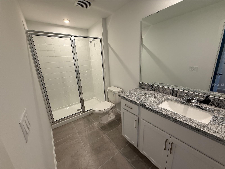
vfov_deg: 85.7
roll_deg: +3.0
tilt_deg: -14.1
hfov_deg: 102.1
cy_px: 84
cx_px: 112
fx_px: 91
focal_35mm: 14
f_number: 2.2
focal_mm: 2.22
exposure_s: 1/120
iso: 160
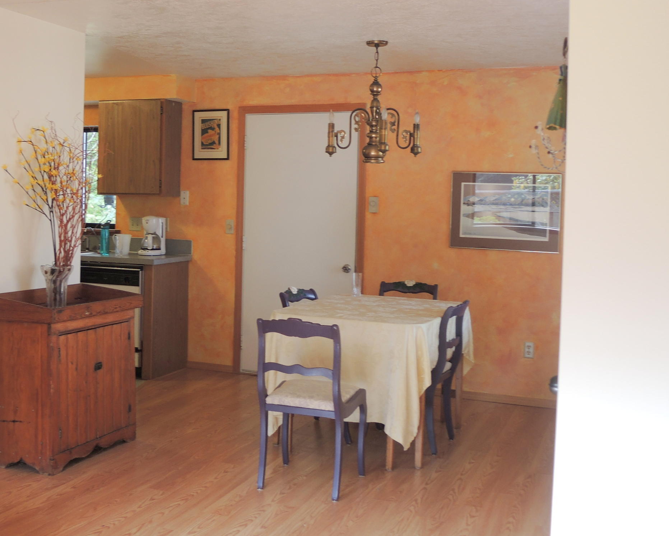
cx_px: 217
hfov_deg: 41.4
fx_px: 871
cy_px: 222
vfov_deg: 34.1
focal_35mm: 44
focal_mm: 6
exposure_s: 1/40
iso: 90
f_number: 2
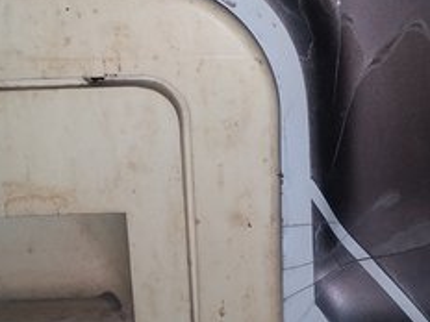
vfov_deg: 29.1
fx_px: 621
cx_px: 239
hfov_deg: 38.1
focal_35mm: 50
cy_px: 148
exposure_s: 1/449
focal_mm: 2.47
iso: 40
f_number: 1.9
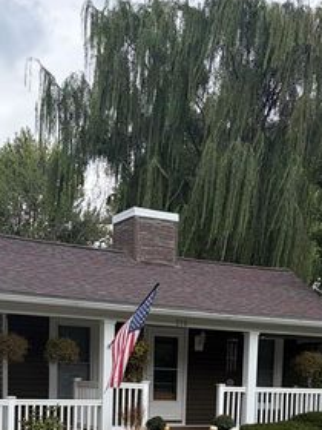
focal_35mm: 62
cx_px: 175
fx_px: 769
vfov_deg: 29.1
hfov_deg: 23.6
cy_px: 434
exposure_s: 1/1311
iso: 50
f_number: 1.6
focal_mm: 5.96
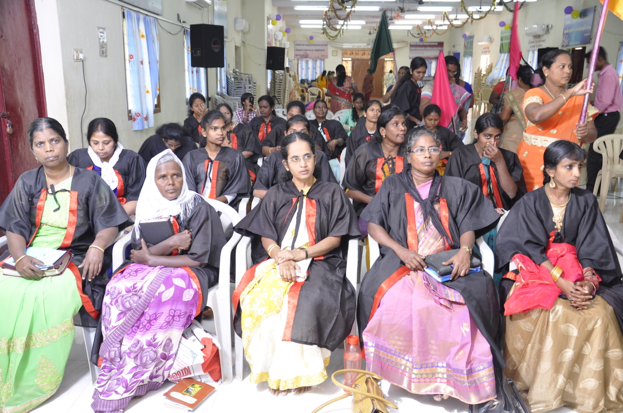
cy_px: 206
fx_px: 622
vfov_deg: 36.8
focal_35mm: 36
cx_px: 312
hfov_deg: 53.2
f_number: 3.8
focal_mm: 24
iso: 320
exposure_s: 1/13
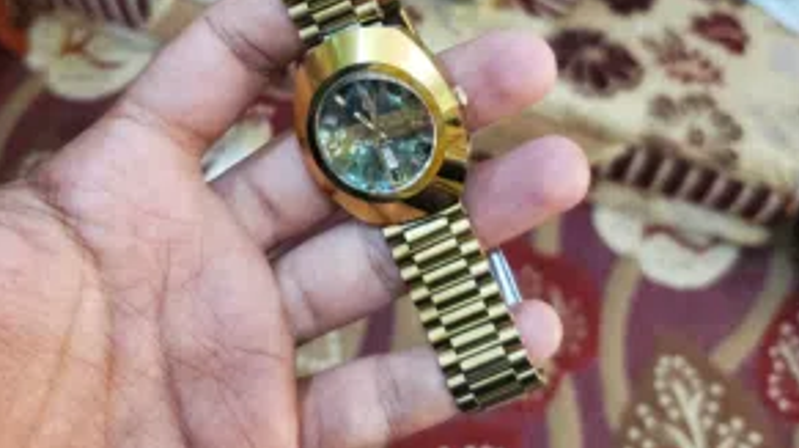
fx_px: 825
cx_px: 406
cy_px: 71
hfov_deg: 51.7
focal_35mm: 39
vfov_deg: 29.4
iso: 500
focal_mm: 4.3
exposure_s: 1/50
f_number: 1.5
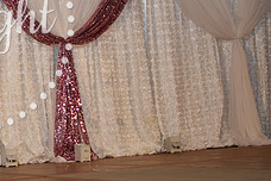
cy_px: 21
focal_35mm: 133
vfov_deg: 10.2
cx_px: -39
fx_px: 1003
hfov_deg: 14.9
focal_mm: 35
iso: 100
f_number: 2
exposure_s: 1/125
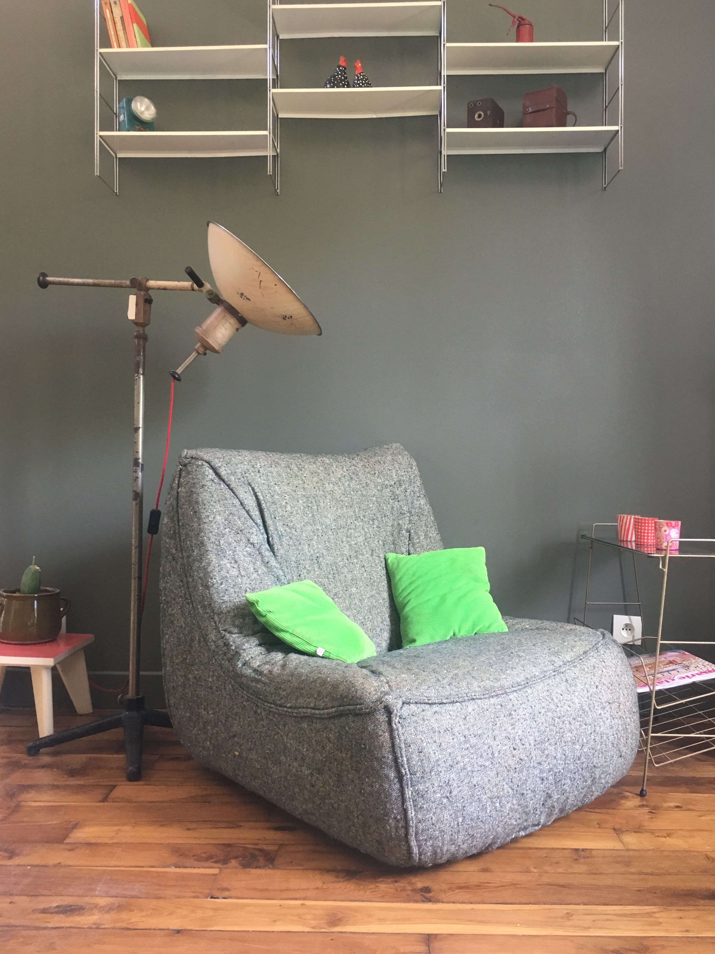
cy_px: 462
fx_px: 826
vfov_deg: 60.0
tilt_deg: +1.3
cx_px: 358
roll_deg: -0.1
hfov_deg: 46.8
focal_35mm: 30
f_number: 2.2
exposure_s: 1/33
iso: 125
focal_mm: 4.15
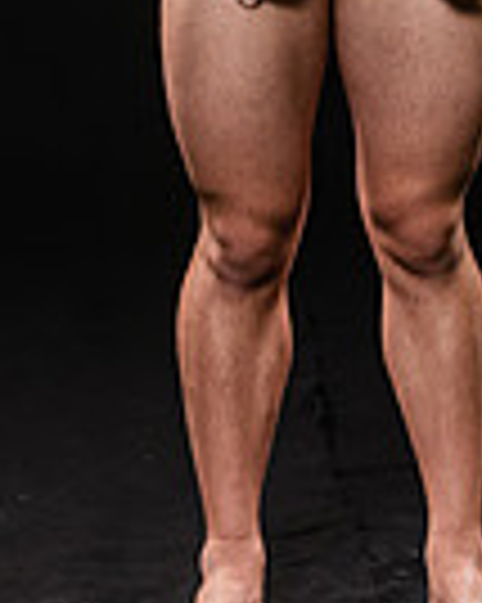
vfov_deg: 6.2
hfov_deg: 5.0
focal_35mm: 310
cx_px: 338
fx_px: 5534
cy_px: -220
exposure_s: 1/200
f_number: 6.3
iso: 400
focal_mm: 98
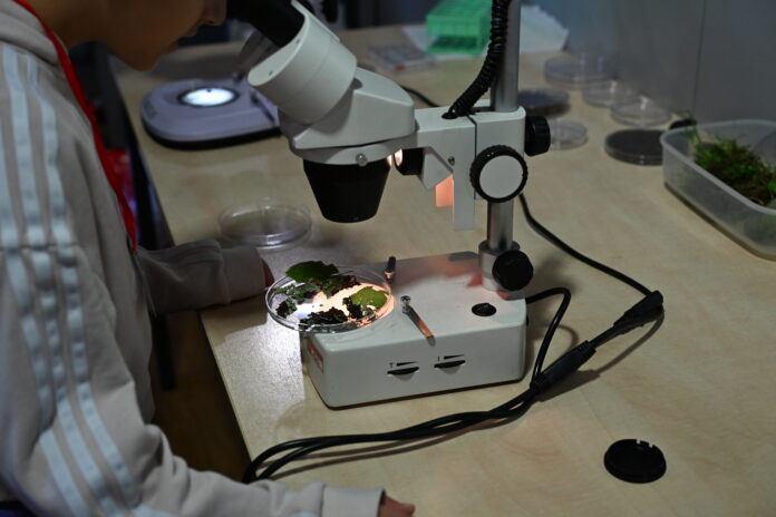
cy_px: 258
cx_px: 388
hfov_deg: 41.1
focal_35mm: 48
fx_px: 1035
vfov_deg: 28.1
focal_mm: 48
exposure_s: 1/250
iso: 1600
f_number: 4
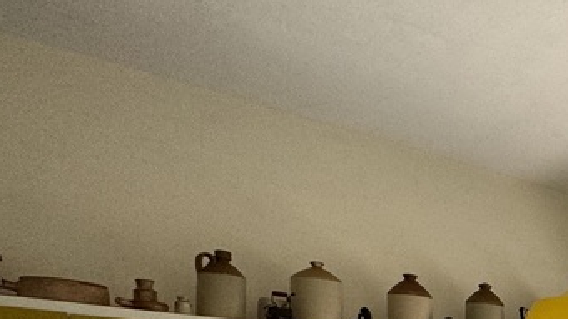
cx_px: 820
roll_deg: -0.9
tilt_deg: -0.8
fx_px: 693
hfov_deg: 29.8
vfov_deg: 22.4
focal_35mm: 46
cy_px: 448
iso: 125
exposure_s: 1/99
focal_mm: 2.22
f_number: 2.2
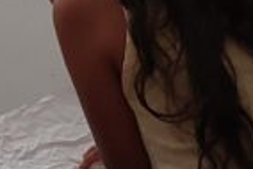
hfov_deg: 8.7
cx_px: -237
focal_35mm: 225
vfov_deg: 6.1
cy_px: -50
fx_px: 1583
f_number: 1.8
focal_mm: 4.6
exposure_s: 1/60
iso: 160
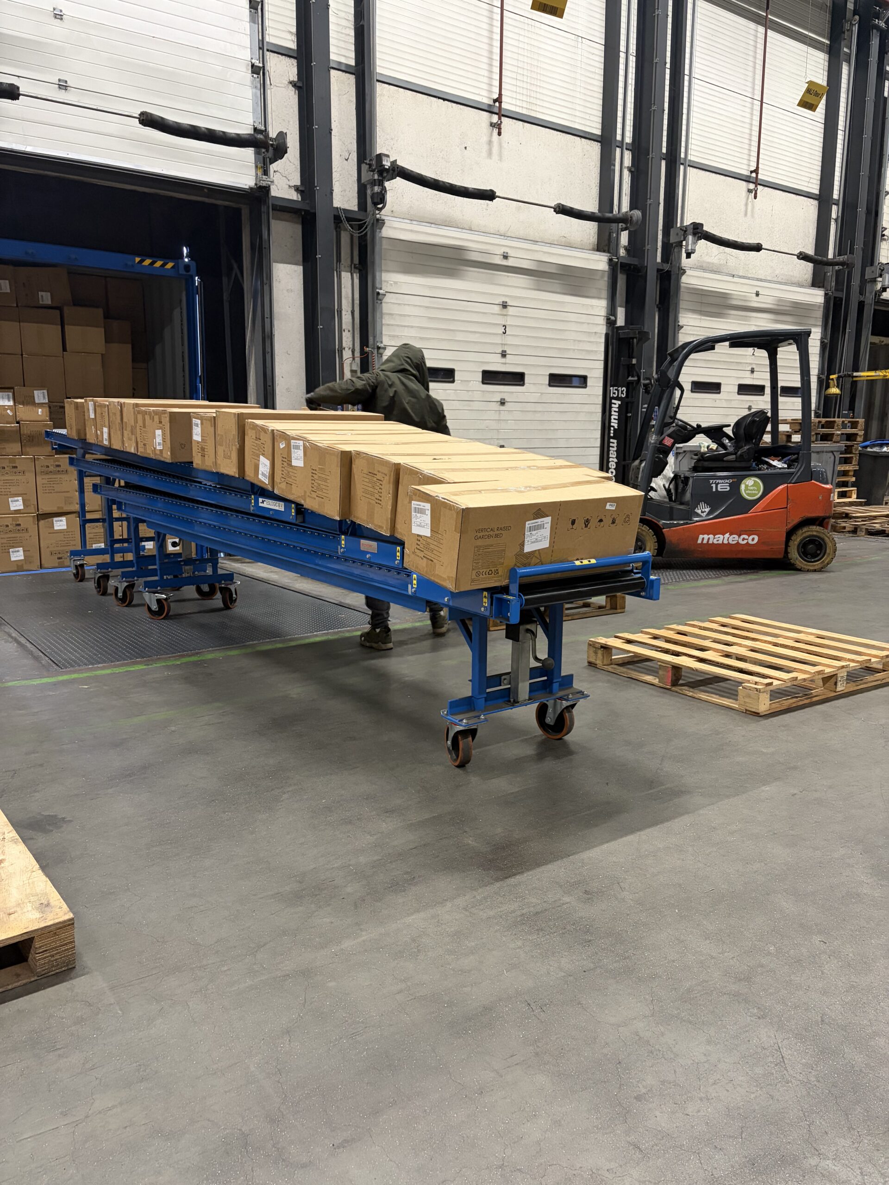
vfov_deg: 67.3
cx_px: 444
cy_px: 592
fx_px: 890
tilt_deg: -9.4
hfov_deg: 53.1
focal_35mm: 26
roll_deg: +0.1
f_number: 1.6
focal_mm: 5.96
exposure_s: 1/60
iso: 320
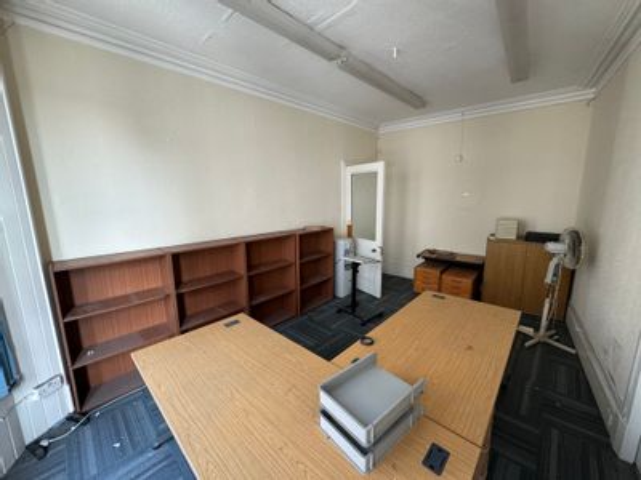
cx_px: 320
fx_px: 259
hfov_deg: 102.1
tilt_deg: -9.8
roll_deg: +1.1
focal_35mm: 14
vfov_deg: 85.7
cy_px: 240
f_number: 2.2
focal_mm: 2.22
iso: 250
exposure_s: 1/99
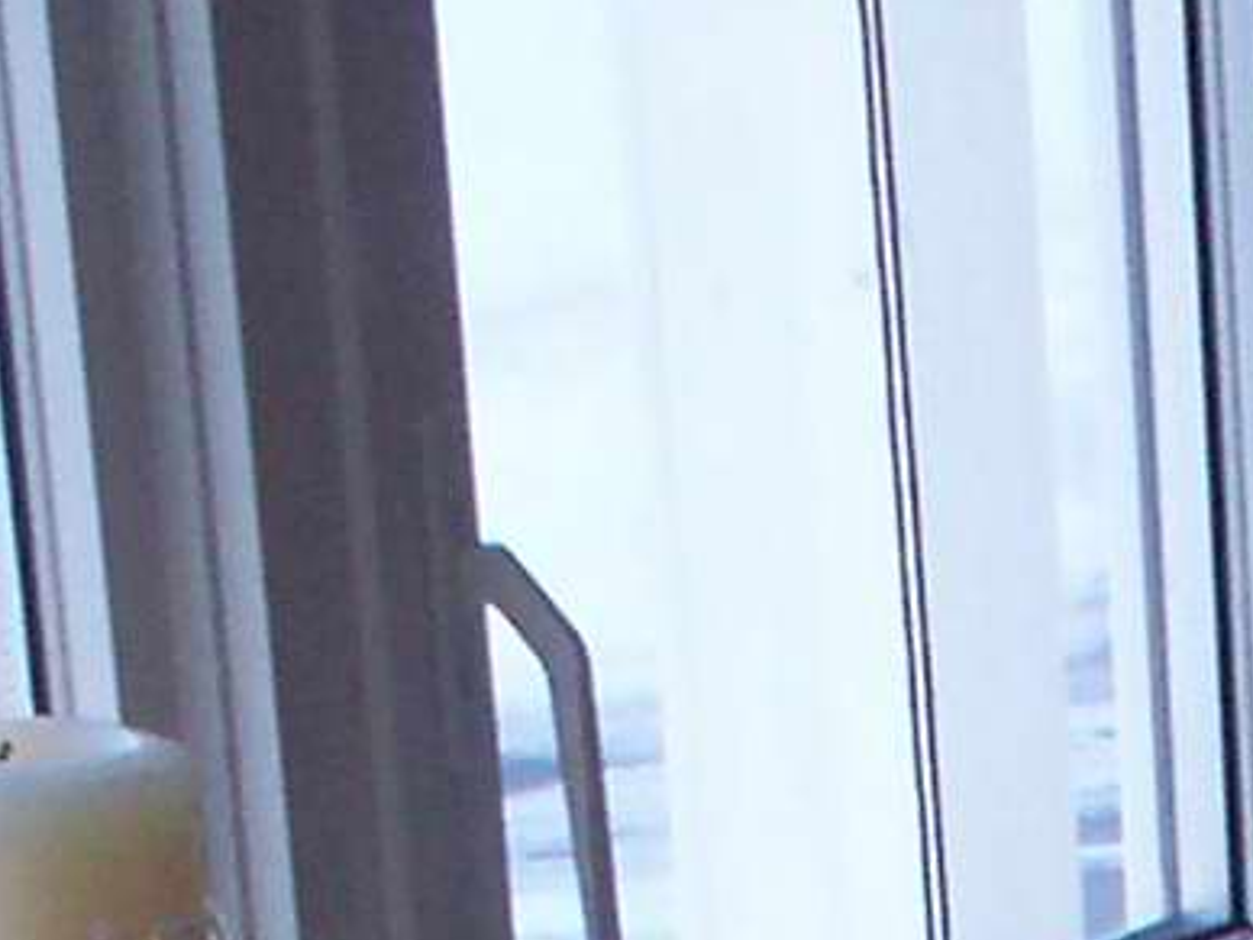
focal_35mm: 239
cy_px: 3001
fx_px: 8651
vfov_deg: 5.7
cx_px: 2387
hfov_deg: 8.0
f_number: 4.5
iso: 140
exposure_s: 1/60
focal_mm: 6
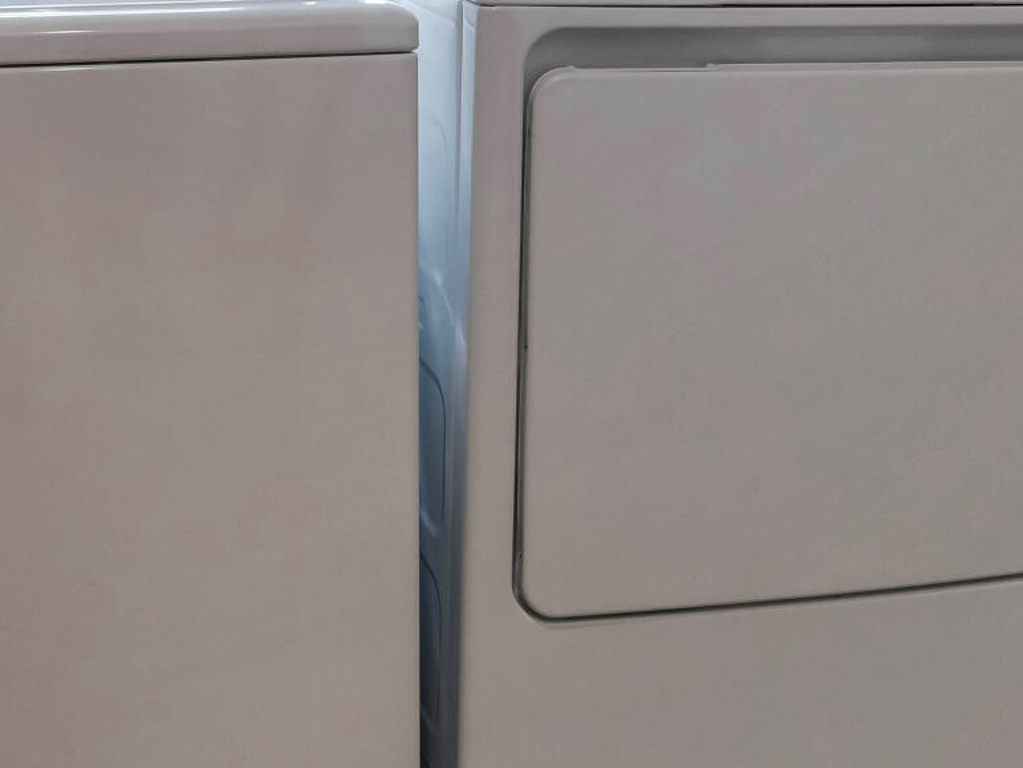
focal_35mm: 60
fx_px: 1773
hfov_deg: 32.2
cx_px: 482
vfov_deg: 22.4
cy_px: -162
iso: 800
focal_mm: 16
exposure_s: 1/200
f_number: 8
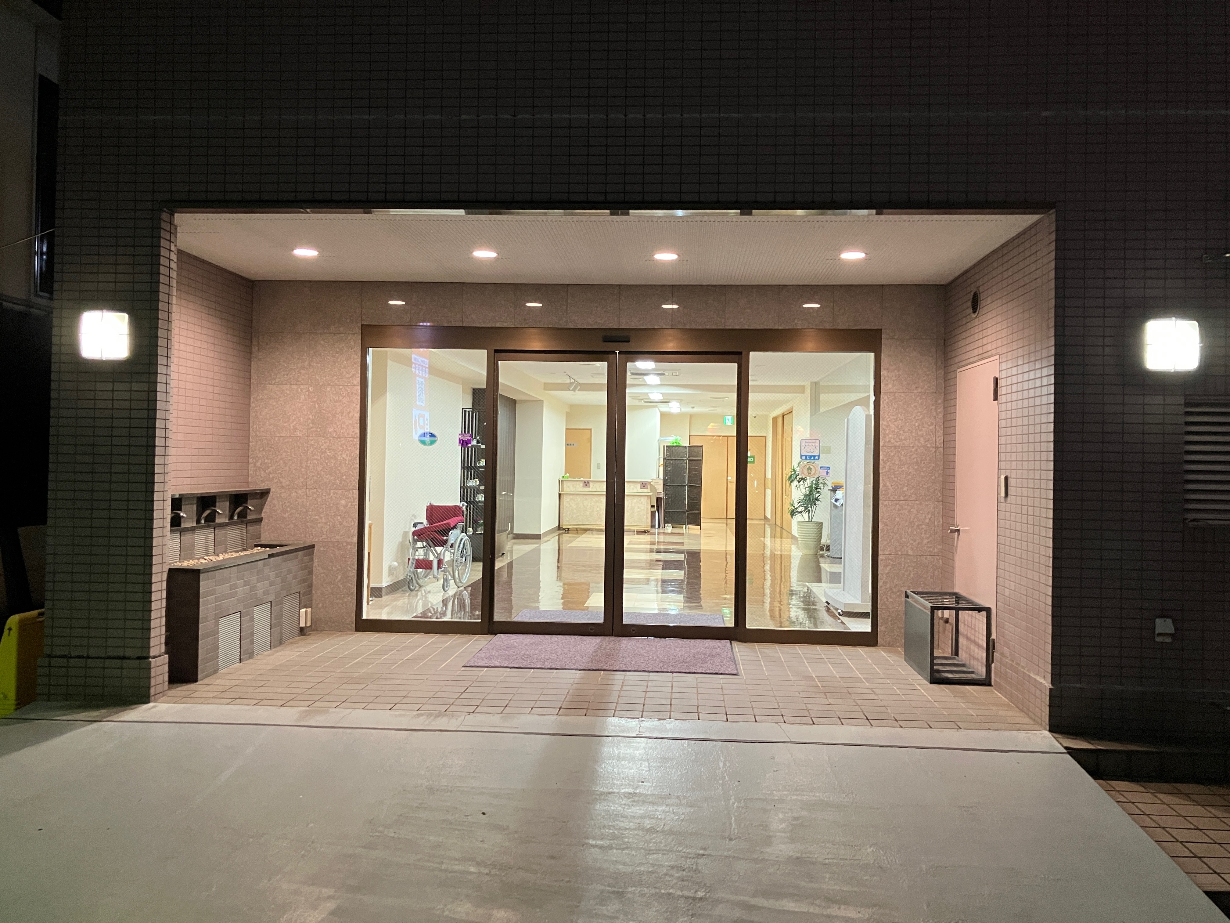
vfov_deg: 49.7
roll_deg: -0.2
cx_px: 615
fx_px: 995
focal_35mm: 28
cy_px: 462
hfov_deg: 63.4
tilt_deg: -0.6
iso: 320
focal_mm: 3.99
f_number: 1.8
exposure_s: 1/50
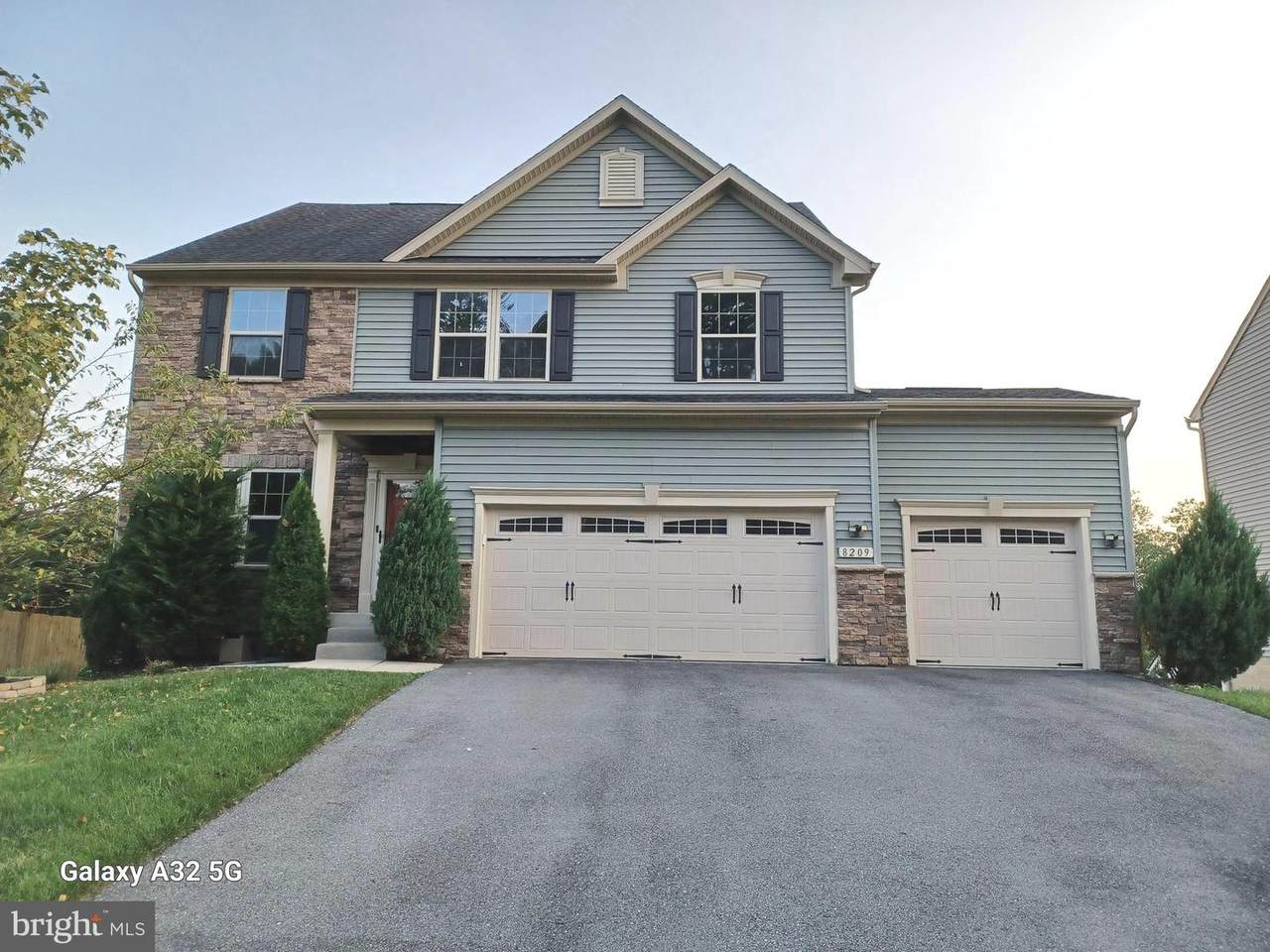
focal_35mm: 25
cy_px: 476
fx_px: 917
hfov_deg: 69.4
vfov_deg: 54.9
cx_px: 635
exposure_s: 1/158
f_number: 1.8
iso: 32
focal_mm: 4.6
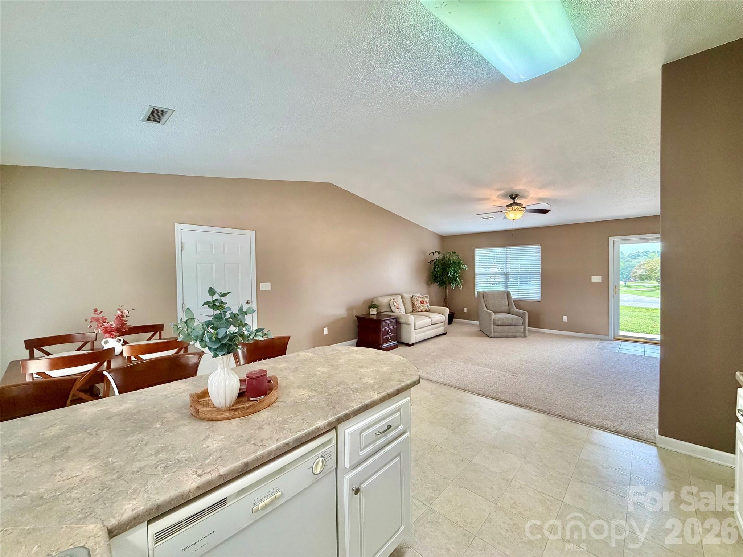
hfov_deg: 102.1
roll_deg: +1.6
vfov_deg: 85.7
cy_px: 278
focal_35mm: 14
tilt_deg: -1.3
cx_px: 372
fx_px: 300
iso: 250
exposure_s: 1/120
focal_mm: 2.22
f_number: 2.2
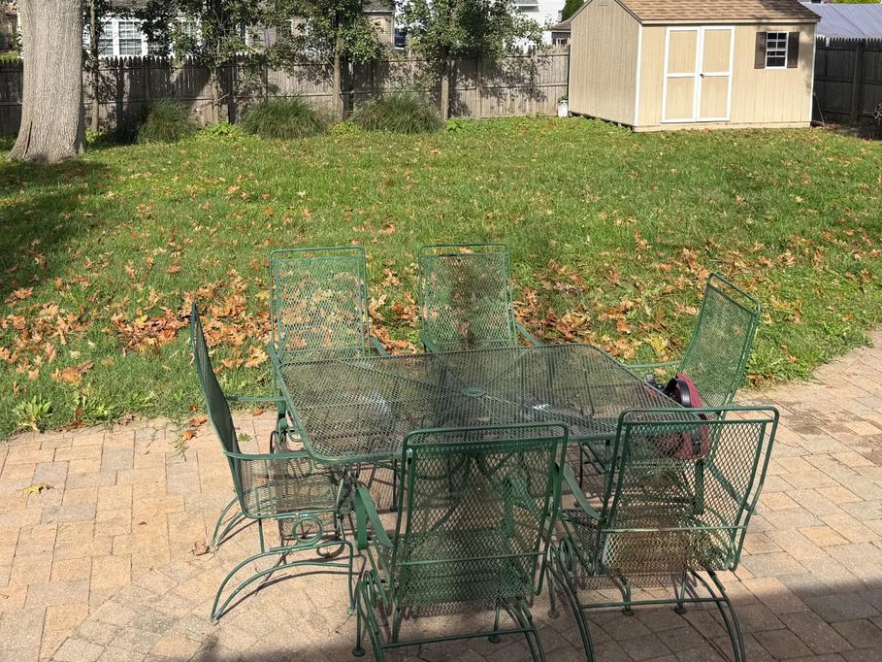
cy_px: 145
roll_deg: -0.2
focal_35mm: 38
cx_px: 336
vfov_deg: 36.6
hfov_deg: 48.5
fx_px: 968
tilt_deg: -8.2
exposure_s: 1/2907
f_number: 1.78
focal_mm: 6.76
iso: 80
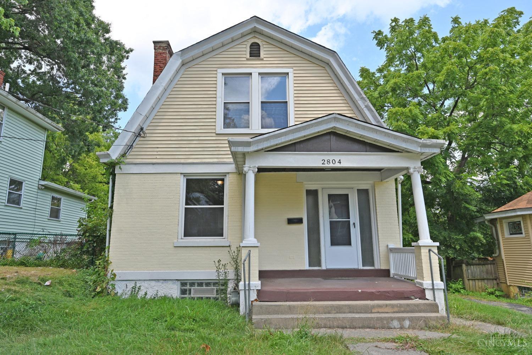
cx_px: 266
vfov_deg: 56.1
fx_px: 332
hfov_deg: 77.3
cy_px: 178
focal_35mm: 22
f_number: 6.3
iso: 100
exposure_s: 1/320
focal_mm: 22.5
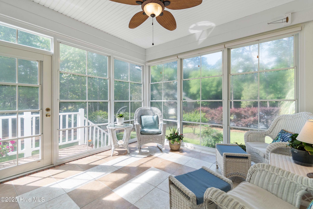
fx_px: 130
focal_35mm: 15
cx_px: 156
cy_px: 104
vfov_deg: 77.3
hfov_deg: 100.4
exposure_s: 1/100
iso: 100
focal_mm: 10
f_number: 4.5
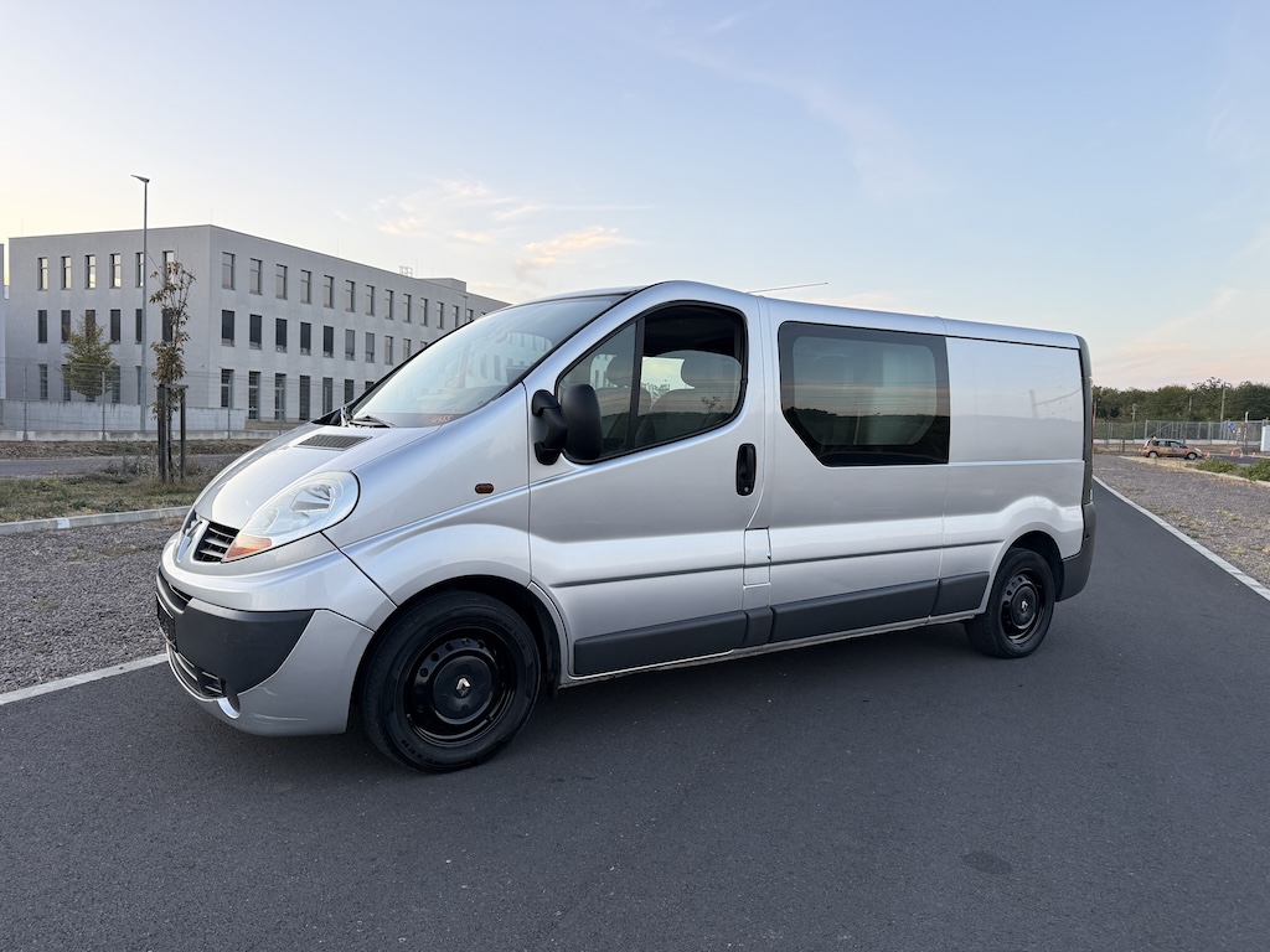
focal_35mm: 24
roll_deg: -1.5
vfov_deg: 56.8
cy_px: 476
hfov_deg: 71.6
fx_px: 881
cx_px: 635
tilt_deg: -3.8
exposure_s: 1/198
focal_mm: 6.76
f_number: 1.78
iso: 200
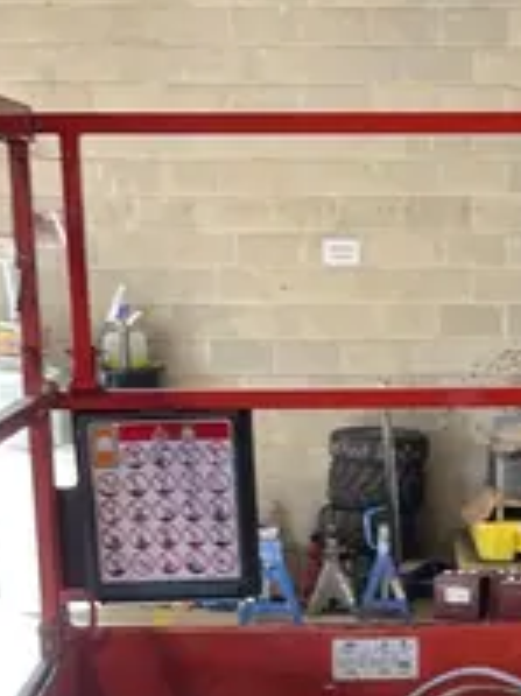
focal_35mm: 96
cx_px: 416
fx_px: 1929
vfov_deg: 19.0
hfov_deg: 15.3
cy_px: 901
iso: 125
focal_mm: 4.2
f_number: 1.6
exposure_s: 1/90
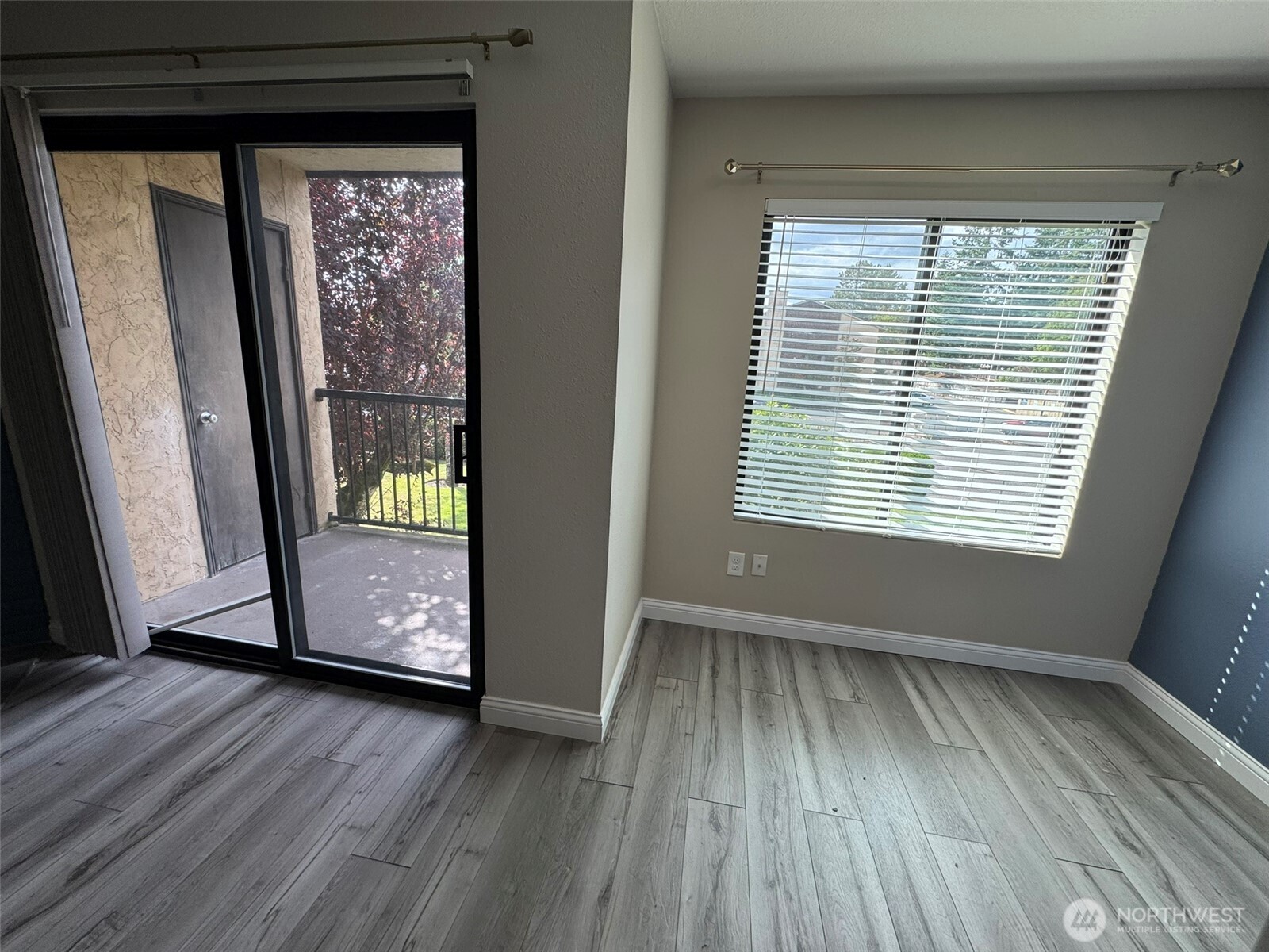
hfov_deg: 102.1
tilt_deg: -14.4
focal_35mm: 14
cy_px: 476
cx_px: 634
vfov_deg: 85.7
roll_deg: -4.2
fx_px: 513
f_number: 2.2
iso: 40
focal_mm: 2.22
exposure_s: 1/143
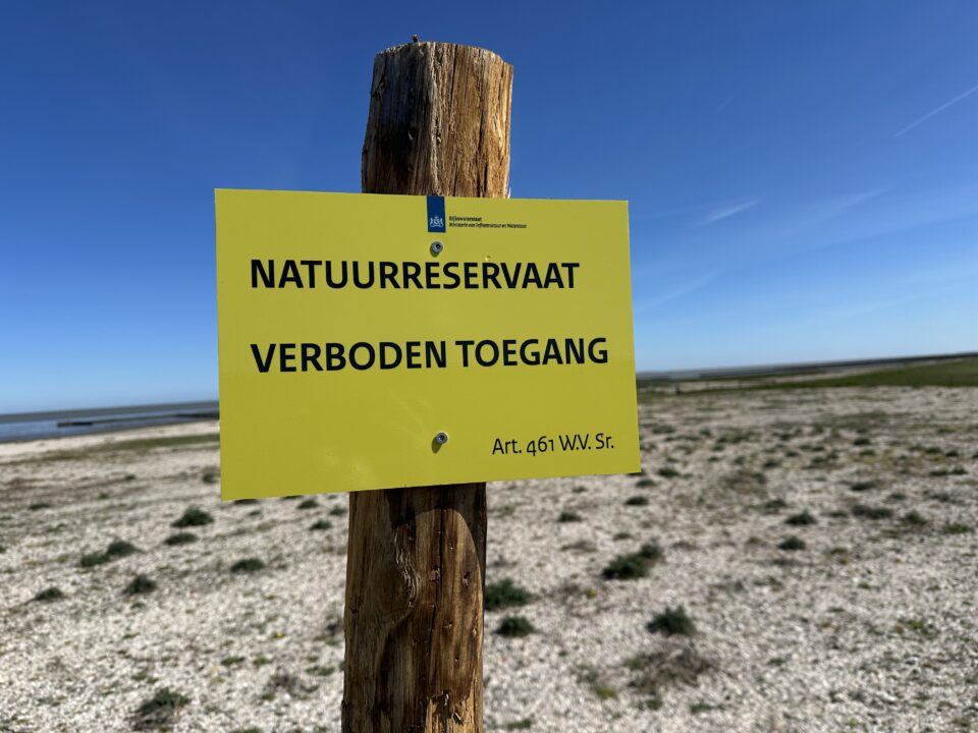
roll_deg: +3.7
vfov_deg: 56.8
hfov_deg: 71.6
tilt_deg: +1.0
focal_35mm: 24
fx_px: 678
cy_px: 366
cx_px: 489
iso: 80
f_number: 1.78
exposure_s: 1/7576
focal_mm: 6.86
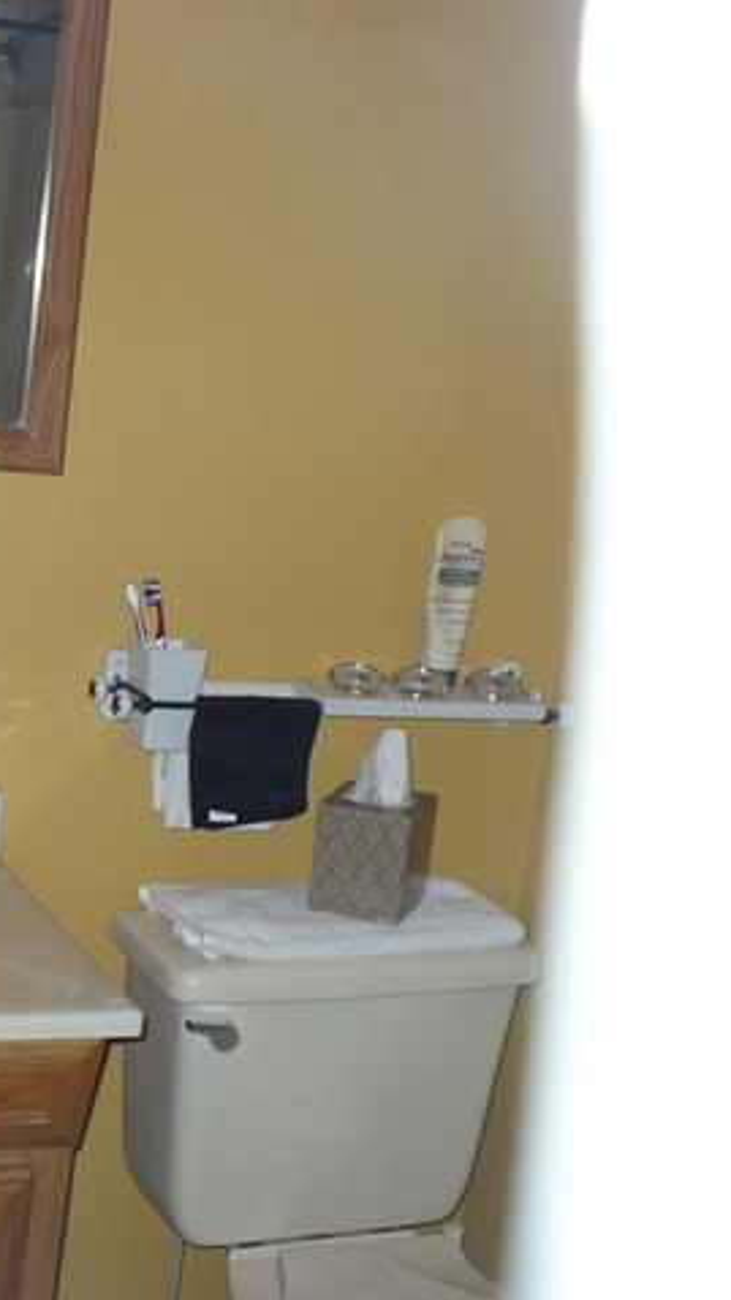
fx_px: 1860
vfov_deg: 38.5
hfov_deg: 21.1
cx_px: -79
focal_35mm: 54
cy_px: 650
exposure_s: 1/30
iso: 100
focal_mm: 6.1
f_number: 2.8
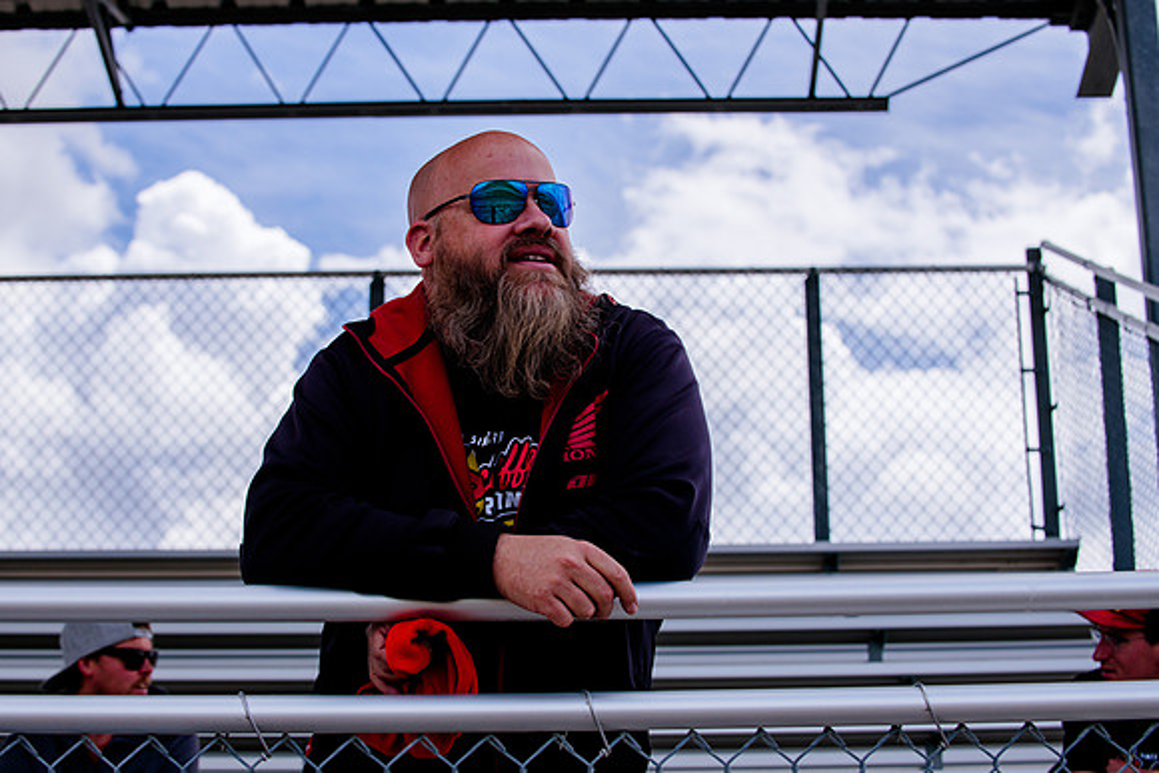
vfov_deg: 16.8
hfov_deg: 25.0
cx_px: 493
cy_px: 375
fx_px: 2614
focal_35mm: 81
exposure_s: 1/1000
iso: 125
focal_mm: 70
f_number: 6.3
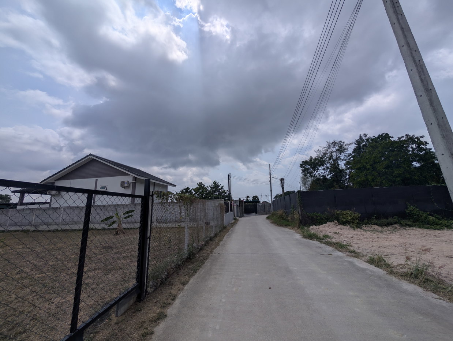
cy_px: 170
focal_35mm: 12
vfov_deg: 94.6
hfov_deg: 110.5
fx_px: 157
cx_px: 226
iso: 43
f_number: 1.7
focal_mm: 2.02
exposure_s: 1/8197
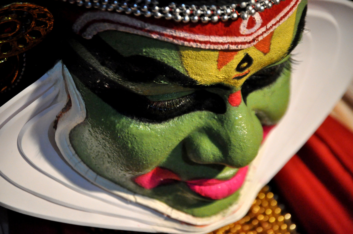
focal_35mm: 150
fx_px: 1469
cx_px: 176
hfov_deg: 13.7
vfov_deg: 9.1
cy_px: 117
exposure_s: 1/125
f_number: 5.6
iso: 3200
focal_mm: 100
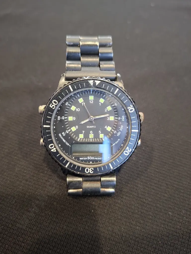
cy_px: 127
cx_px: 96
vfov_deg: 73.9
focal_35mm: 23
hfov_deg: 58.9
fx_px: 169
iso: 400
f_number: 1.8
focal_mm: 5.54
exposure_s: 1/33
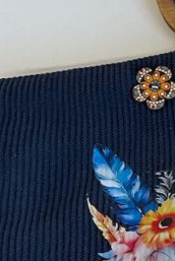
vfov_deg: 17.0
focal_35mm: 120
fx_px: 873
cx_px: 314
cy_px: 79
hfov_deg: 10.7
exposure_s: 1/100
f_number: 1.8
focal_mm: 3
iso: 25
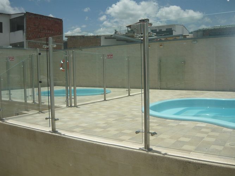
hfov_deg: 55.4
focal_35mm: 33
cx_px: 118
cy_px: 88
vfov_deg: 42.9
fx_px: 224
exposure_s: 1/500
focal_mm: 5.5
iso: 100
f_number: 8
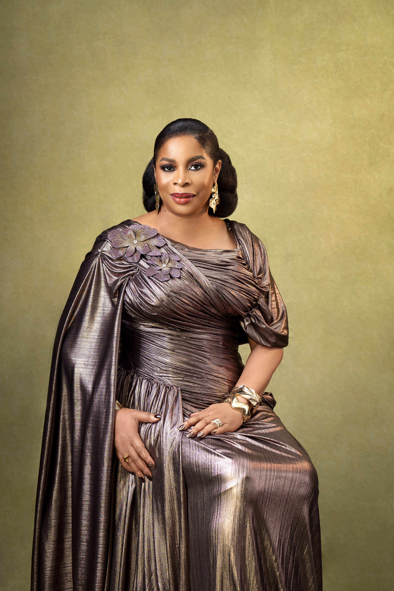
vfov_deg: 16.1
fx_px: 2085
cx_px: 197
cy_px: 296
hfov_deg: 10.8
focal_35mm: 127
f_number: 3.2
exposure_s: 1/125
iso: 200
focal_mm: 85
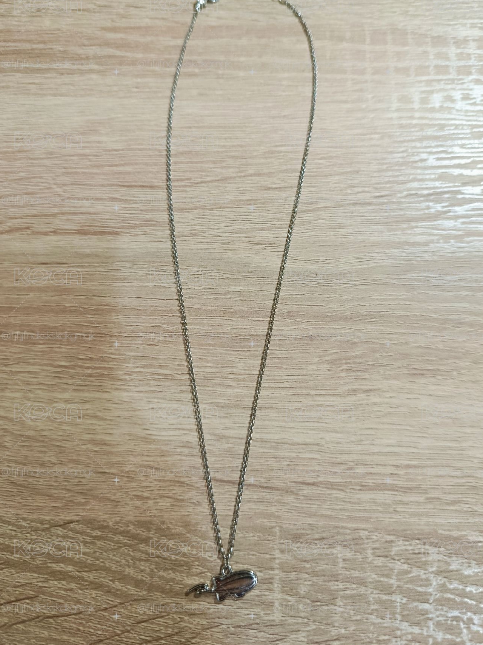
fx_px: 502
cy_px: 299
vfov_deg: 65.2
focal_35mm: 27
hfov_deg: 51.3
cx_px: 252
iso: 979
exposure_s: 1/120
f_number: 1.7
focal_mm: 5.24
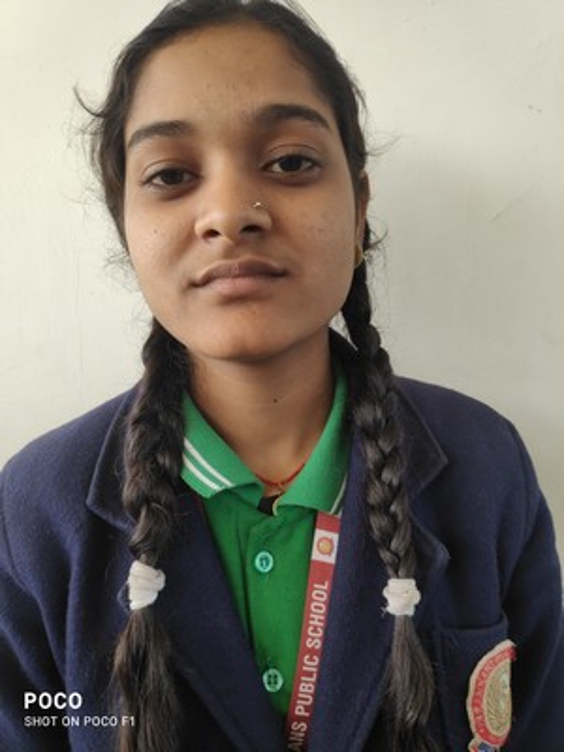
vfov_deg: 81.7
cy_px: 376
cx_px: 282
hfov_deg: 66.0
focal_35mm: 20
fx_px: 434
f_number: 1.9
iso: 100
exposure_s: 1/102
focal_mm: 3.94
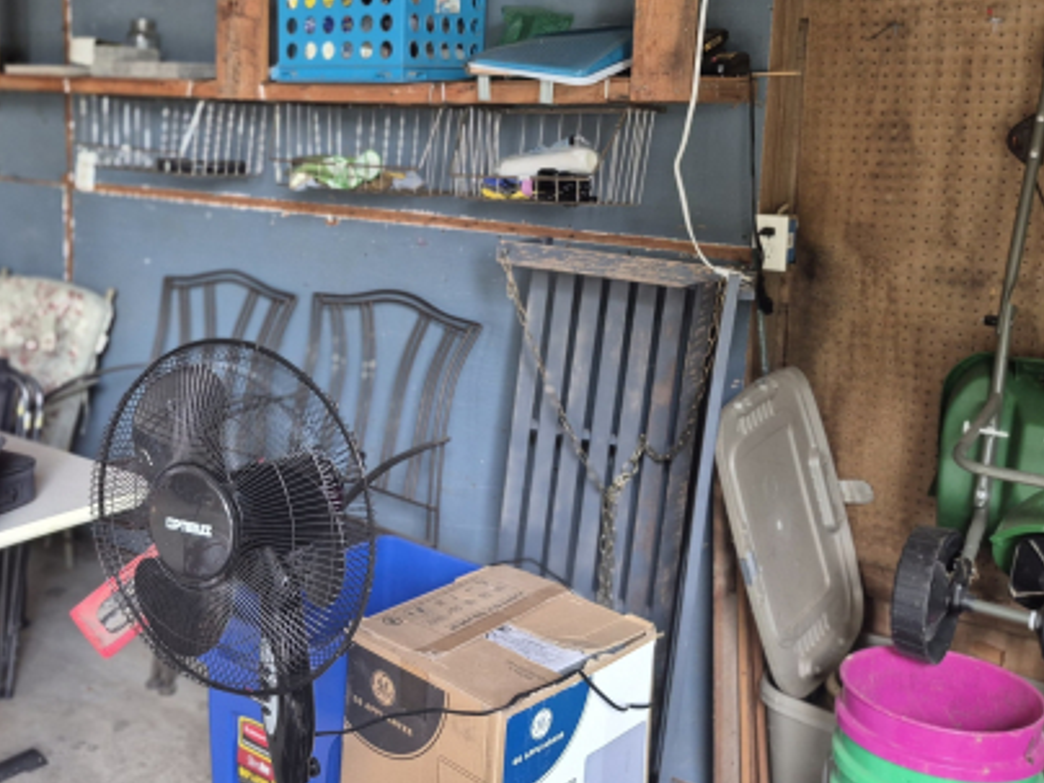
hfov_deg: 48.1
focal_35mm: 38
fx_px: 1146
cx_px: 340
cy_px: 282
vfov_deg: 37.4
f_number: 1.8
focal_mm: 5.4
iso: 200
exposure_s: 1/120
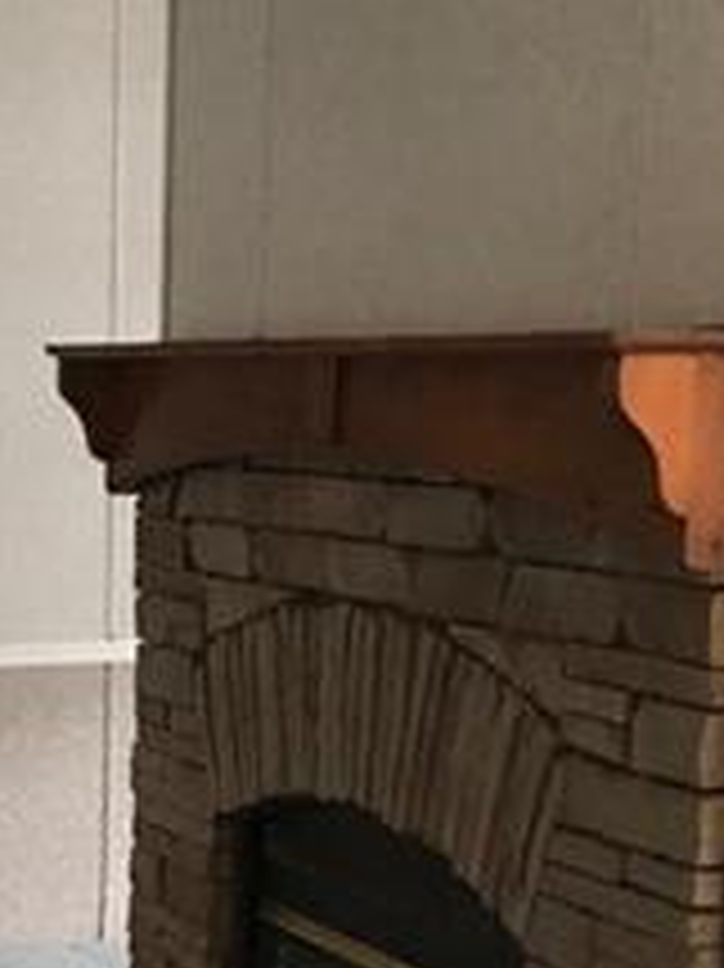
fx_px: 2791
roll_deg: +1.1
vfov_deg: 18.6
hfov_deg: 14.3
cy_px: 1148
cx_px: -153
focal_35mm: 100
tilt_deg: -14.9
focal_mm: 3.99
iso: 100
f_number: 1.8
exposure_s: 1/15
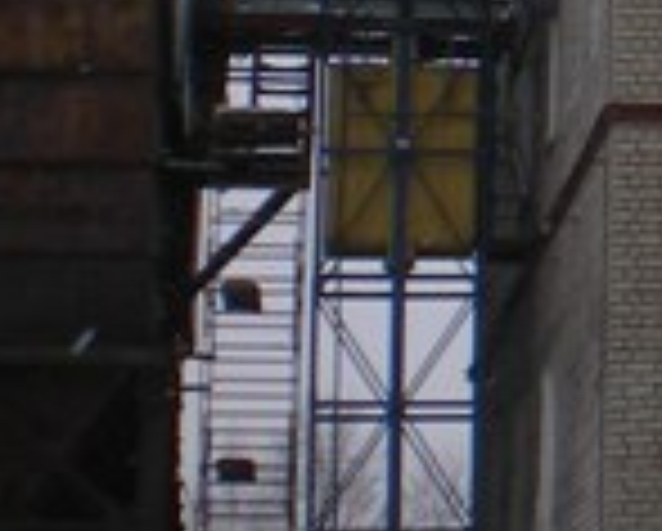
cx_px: 1612
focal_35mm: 202
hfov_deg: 8.7
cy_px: -194
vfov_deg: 7.6
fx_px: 3963
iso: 64
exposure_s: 1/250
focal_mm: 6.3
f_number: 4.6
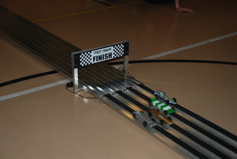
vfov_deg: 19.0
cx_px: 118
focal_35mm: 72
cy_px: 80
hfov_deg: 28.0
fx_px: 475
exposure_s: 1/60
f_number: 4.8
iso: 200
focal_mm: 48
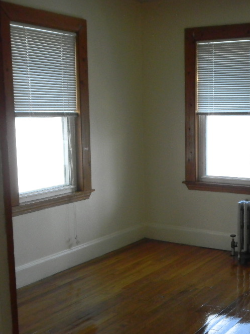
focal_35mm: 54
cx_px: 189
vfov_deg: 35.5
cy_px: 190
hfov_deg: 26.7
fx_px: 520
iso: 80
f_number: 3.6
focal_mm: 6.3
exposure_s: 1/41.7
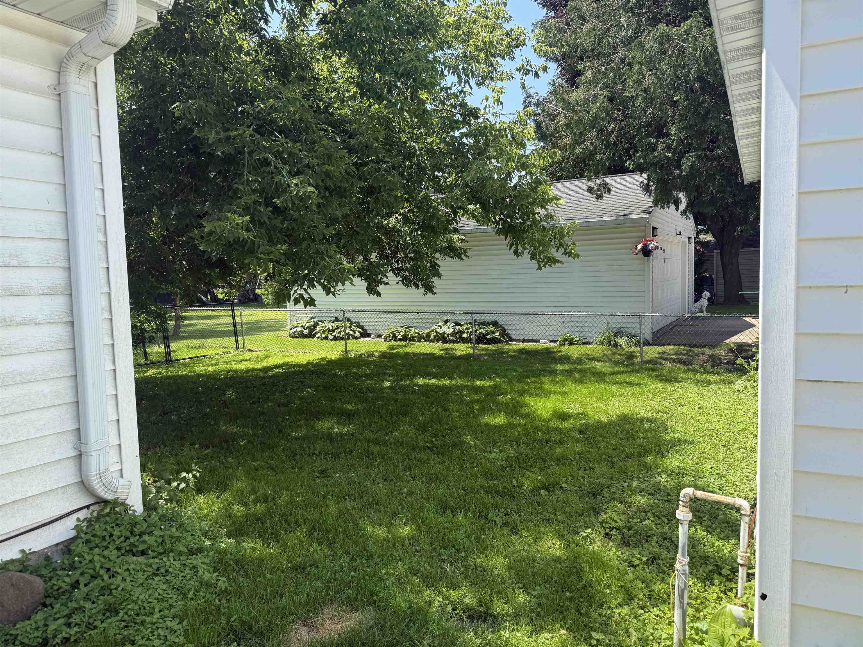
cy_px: 324
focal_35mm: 24
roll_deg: +1.4
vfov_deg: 56.8
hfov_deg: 71.6
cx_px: 432
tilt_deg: -3.2
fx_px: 598
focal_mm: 6.76
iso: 80
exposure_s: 1/1410
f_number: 1.78
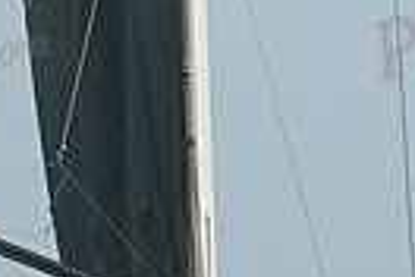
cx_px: 214
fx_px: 4057
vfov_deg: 3.9
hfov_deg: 5.9
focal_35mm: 352
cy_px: 499
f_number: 9
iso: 320
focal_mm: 80
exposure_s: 1/1250
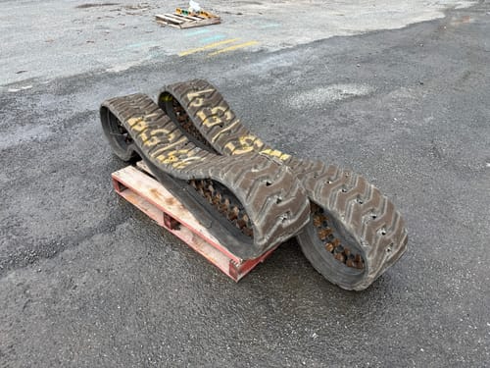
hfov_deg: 71.6
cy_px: 184
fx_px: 340
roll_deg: +0.4
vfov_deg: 56.8
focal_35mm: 24
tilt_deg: -34.5
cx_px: 245
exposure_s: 1/1727
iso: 80
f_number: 1.78
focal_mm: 6.76
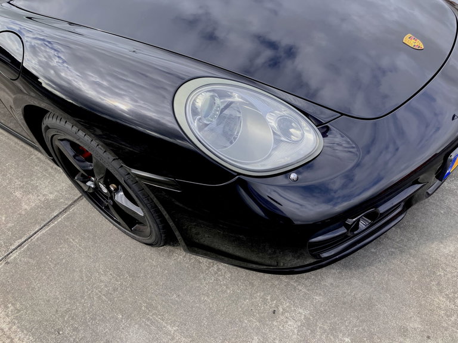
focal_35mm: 28
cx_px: 229
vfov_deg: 49.7
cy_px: 172
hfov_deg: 63.4
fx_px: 370
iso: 32
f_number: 1.8
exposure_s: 1/534
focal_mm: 3.99
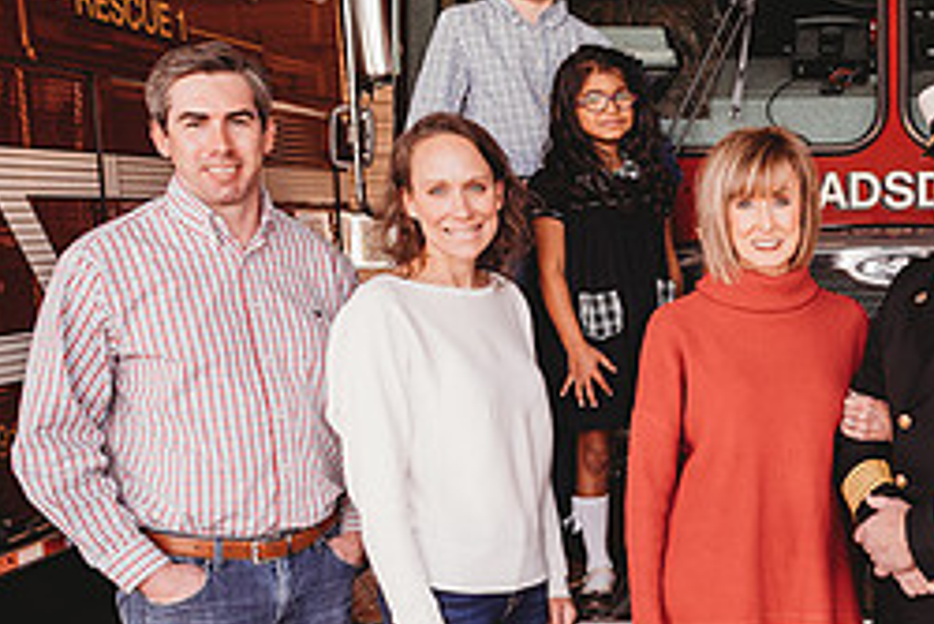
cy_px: 514
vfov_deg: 23.0
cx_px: 872
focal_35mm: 58
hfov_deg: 32.4
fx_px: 1506
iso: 400
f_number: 3.2
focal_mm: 24
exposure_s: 1/250
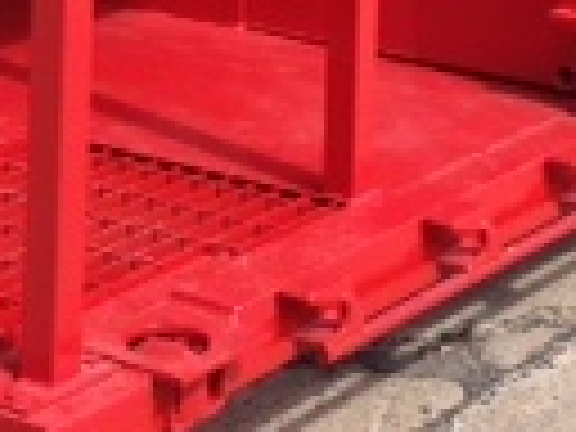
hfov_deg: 11.3
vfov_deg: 8.2
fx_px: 2912
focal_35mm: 175
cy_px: -360
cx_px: 248
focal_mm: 4.28
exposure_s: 1/1255
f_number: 2.4
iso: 64
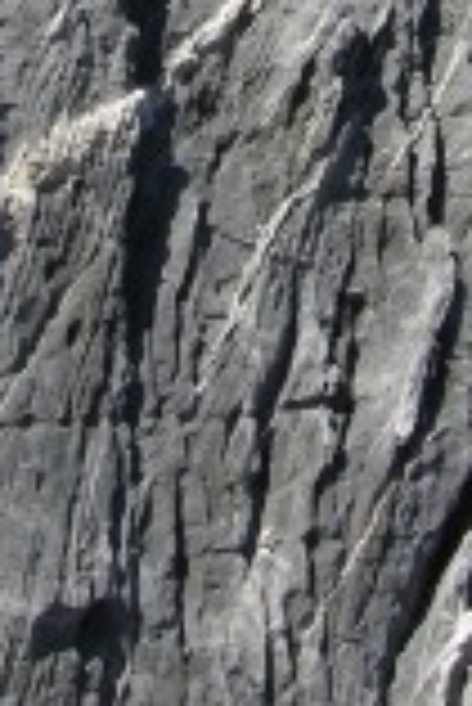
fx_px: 3493
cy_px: -333
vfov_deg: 11.1
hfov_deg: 7.7
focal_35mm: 178
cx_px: 328
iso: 50
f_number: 6.3
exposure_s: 1/197
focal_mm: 8.9
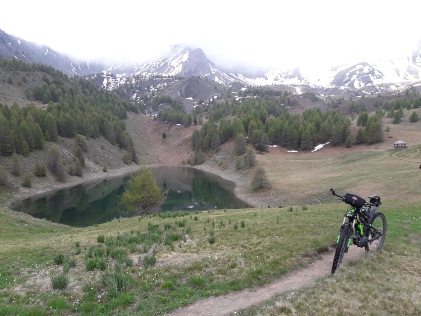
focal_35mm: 28
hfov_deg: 63.4
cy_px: 158
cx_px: 210
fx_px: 341
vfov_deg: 49.7
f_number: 1.9
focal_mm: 3.7
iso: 40
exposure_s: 1/504
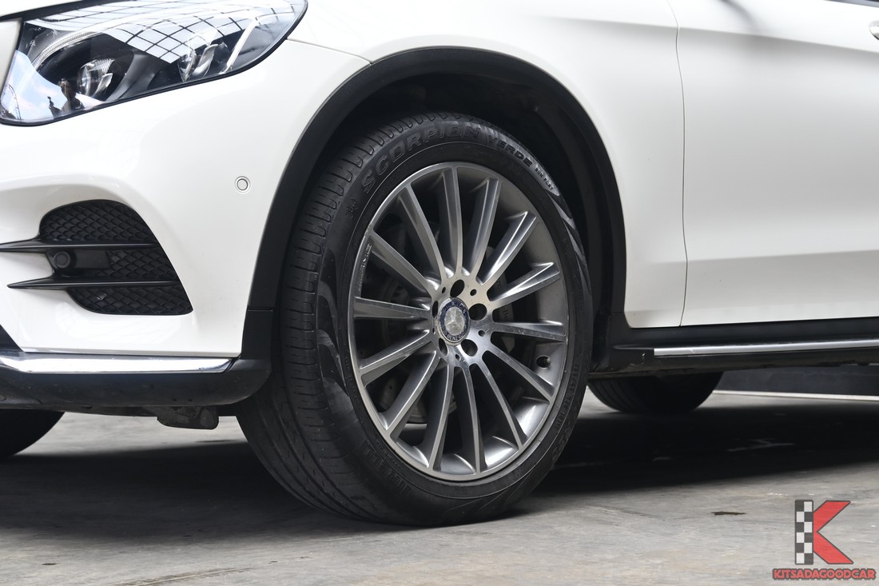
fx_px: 1562
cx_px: 440
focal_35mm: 64
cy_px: 293
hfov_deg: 31.4
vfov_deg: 21.2
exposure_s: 1/90
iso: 400
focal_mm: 43
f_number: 6.7
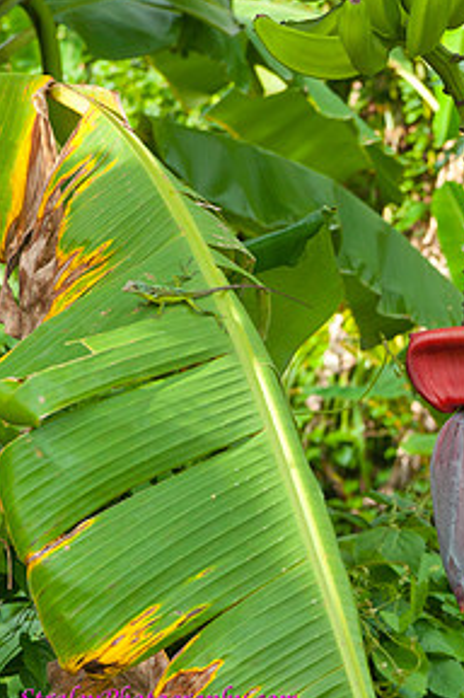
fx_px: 2112
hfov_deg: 12.5
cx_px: 356
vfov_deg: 18.7
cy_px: 181
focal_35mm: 109
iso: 560
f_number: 9.5
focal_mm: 70
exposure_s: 1/90
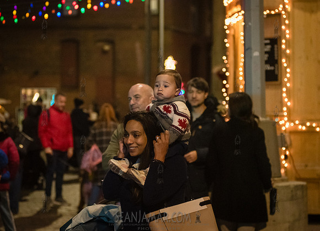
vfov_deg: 14.6
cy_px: 115
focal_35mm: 99
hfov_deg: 20.0
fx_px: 907
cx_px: 147
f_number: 3.2
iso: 8000
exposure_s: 1/200
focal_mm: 80
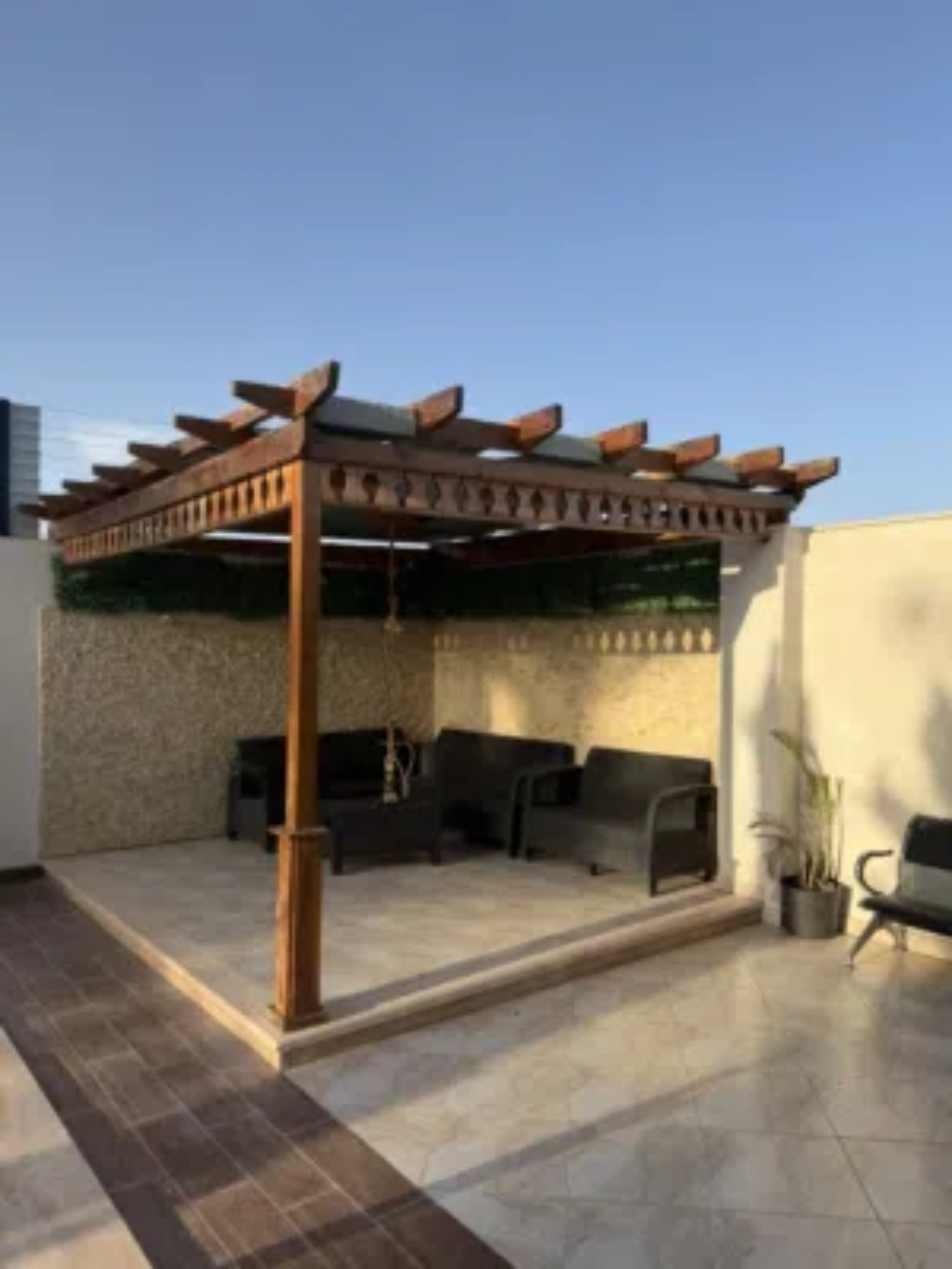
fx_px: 880
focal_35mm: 24
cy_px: 634
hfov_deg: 56.8
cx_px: 476
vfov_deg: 71.6
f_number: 1.78
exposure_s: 1/2000
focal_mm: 6.76
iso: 80
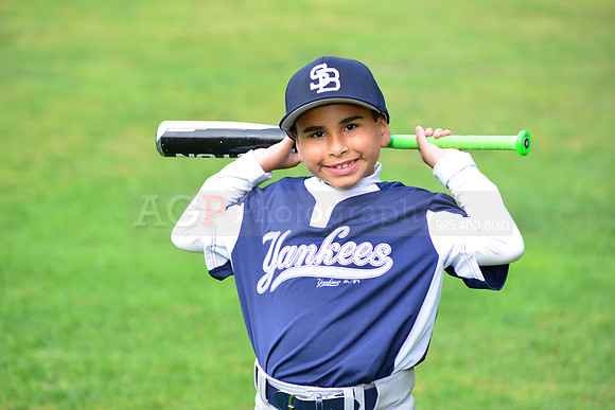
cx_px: 308
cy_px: 205
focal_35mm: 160
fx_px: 2734
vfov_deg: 8.6
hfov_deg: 12.8
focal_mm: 160
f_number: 5.6
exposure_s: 1/200
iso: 320
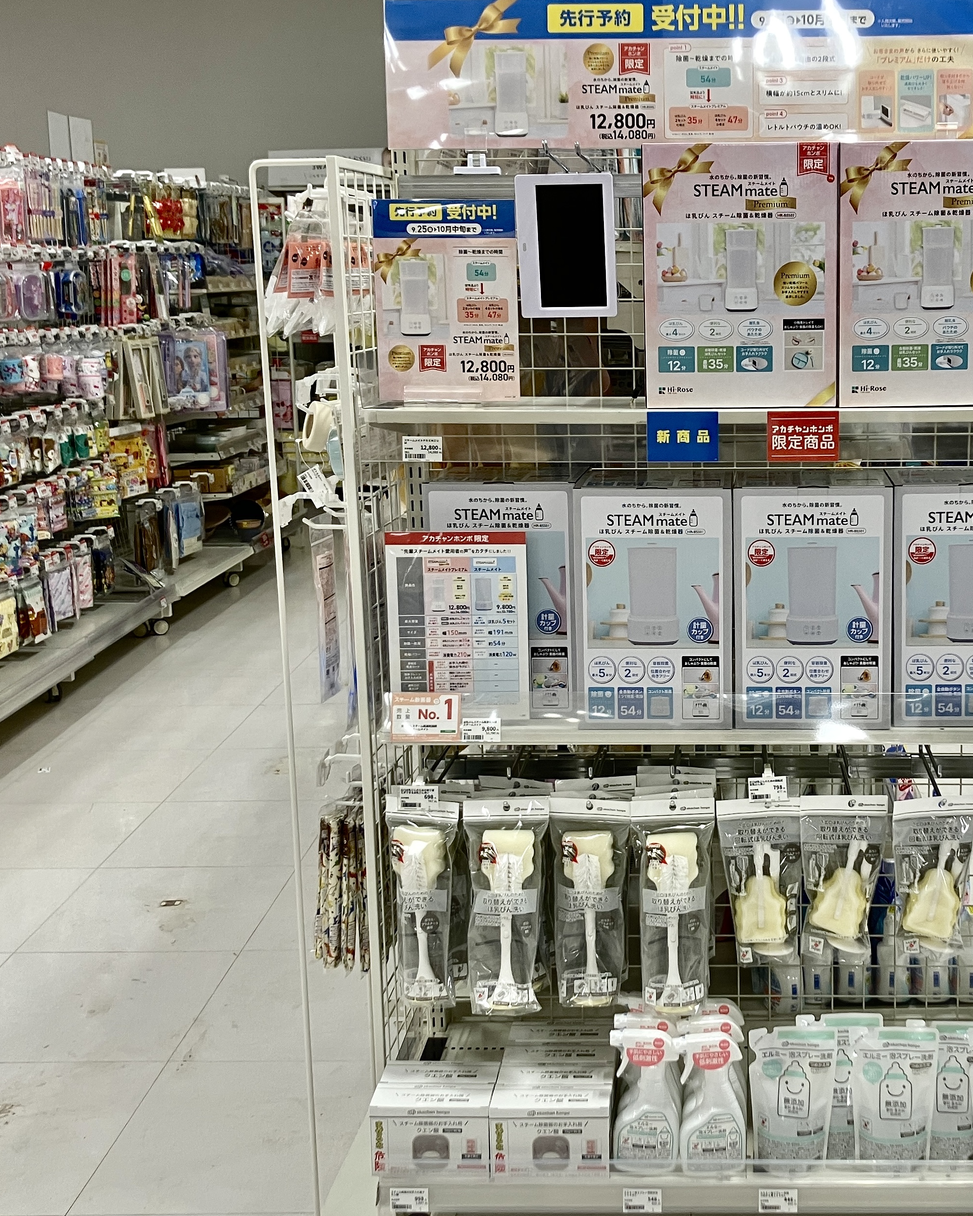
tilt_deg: -10.1
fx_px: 1332
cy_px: 607
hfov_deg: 39.1
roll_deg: -0.2
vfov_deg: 49.1
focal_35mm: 37
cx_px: 724
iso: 50
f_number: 1.8
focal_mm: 3.99
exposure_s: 1/50
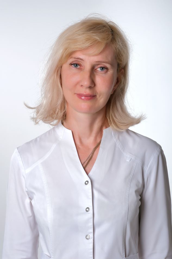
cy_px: 130
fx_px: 602
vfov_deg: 24.2
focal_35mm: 84
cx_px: 86
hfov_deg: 16.3
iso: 100
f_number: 10
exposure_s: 1/160
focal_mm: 56
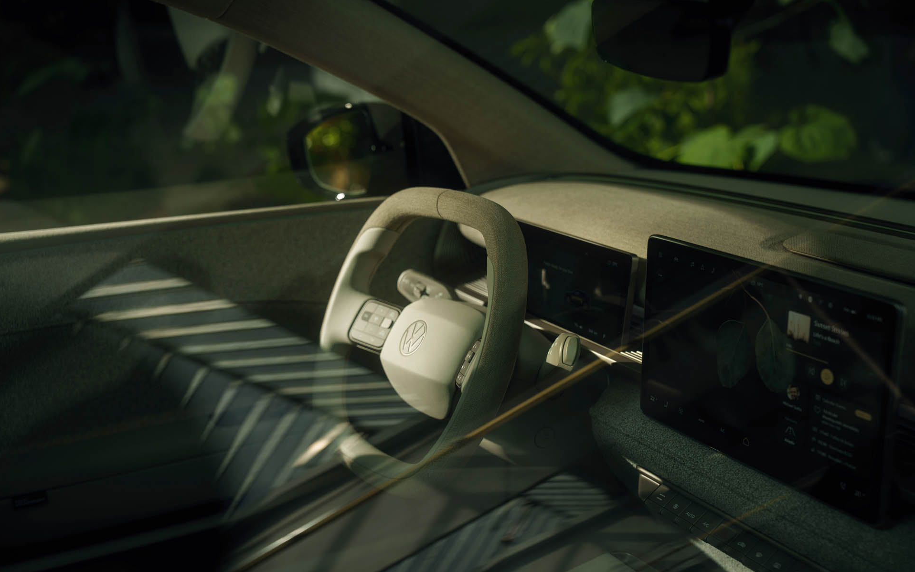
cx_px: 457
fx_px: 1217
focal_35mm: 49
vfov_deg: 26.4
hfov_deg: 41.2
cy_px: 305
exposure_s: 1/125
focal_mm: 47.8
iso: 50
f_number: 3.2
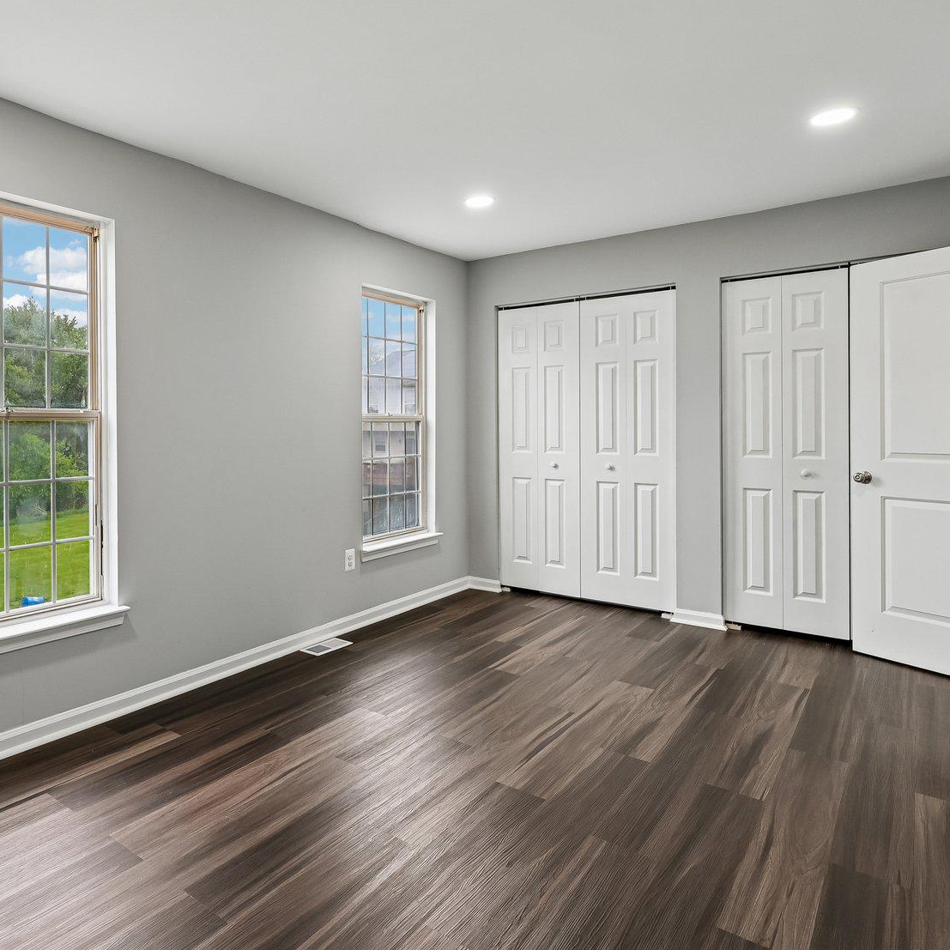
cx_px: 314
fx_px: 683
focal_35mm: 22
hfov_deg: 67.6
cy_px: 417
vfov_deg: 69.4
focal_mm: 14
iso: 140
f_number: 8
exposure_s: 1/15
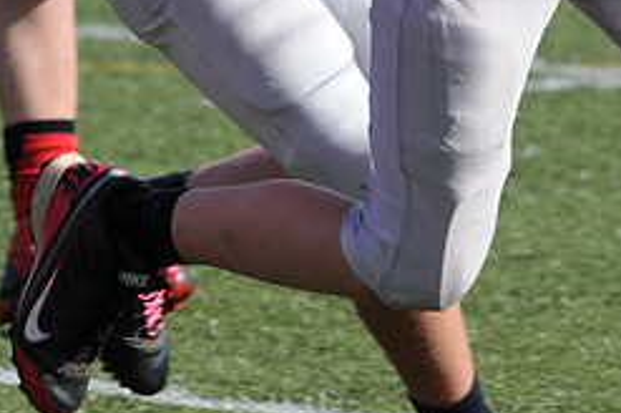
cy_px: -209
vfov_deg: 1.3
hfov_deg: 2.0
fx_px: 18209
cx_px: 461
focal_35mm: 1057
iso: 200
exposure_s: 1/500
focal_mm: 300
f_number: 8
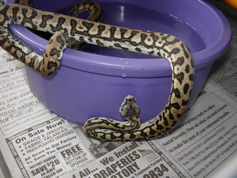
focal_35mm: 36
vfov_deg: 39.7
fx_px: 246
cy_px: 89
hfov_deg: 51.4
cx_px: 118
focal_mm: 7.5
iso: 50
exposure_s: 1/45.2
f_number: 2.7
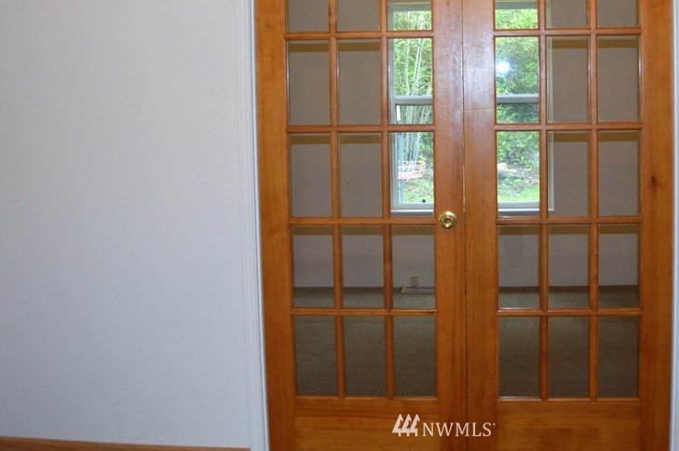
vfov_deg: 21.7
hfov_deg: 32.2
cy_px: 127
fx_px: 1168
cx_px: 444
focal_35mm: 62
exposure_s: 1/30
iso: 360
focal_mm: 28
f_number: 4.2
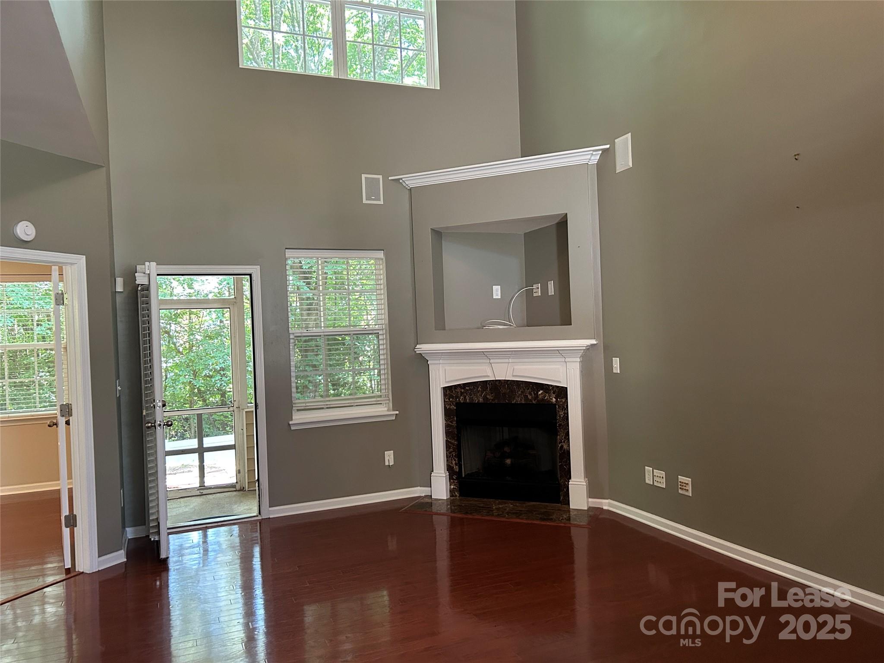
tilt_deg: -0.6
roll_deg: +2.3
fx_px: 664
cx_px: 442
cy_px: 332
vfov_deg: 53.1
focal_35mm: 26
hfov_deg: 67.3
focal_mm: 5.7
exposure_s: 1/60
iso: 400
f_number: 1.5
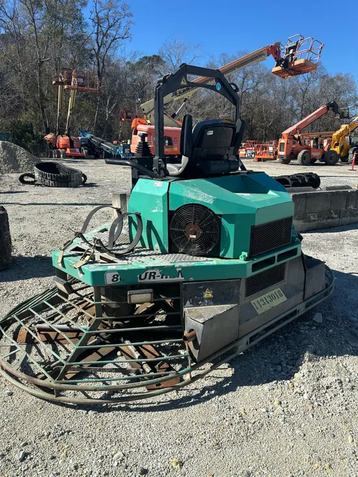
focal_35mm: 26
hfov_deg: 53.1
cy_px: 238
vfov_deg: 67.3
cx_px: 179
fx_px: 358
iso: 50
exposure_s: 1/2571
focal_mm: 5.96
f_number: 1.6
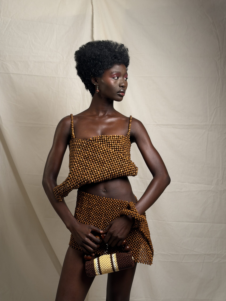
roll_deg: +0.3
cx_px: 113
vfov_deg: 39.7
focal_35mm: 48
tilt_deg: -2.1
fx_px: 418
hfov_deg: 30.3
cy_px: 150
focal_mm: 6.76
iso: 80
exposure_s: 1/47
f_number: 1.78
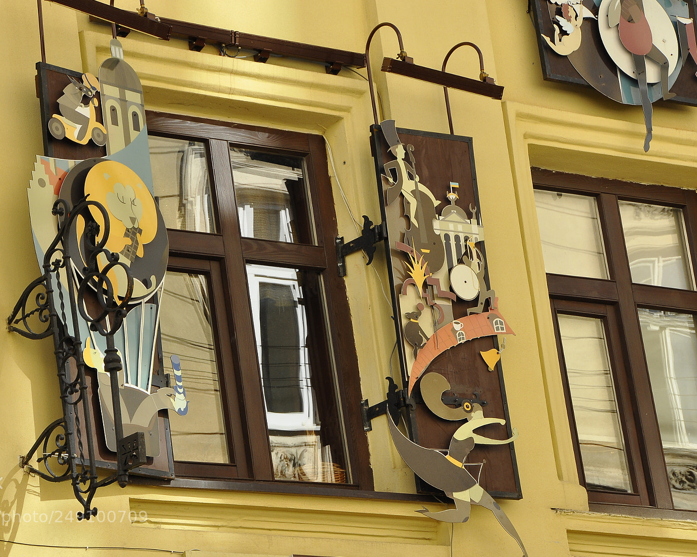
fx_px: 3156
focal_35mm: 153
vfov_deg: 10.1
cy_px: 278
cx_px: 293
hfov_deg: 12.6
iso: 320
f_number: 13
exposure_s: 1/125
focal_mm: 90
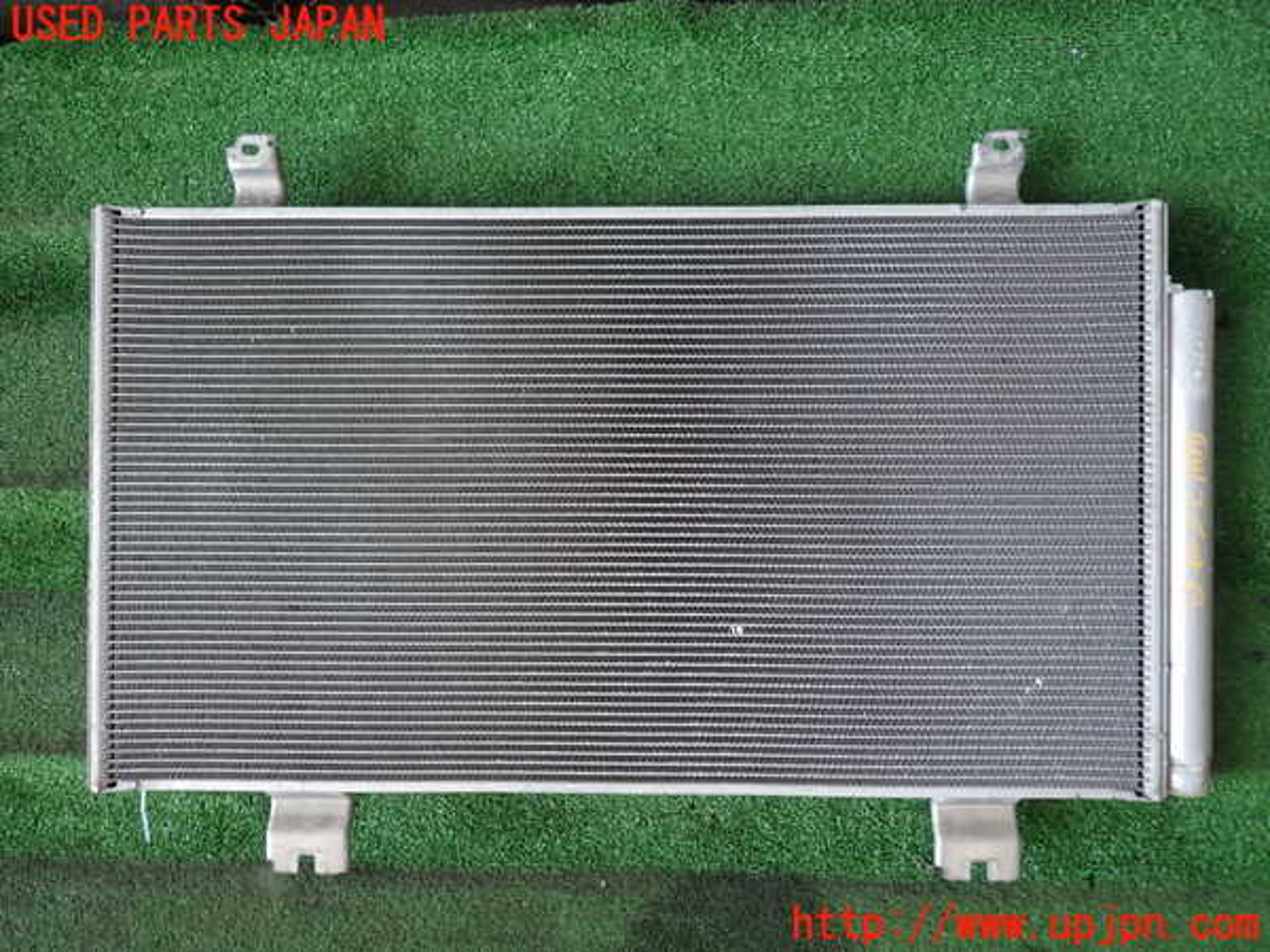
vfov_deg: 54.9
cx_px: 635
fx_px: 917
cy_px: 476
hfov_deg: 69.4
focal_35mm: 25
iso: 160
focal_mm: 4.5
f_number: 2
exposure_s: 1/60
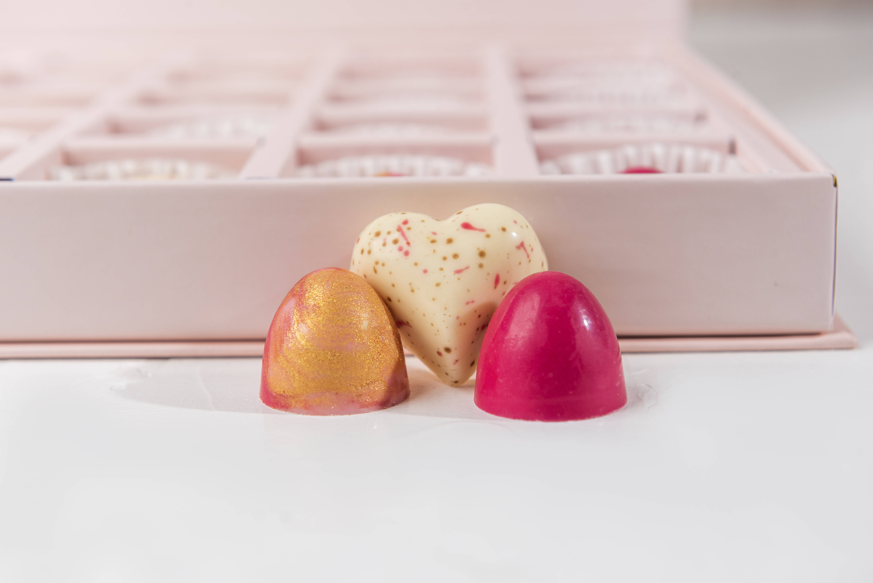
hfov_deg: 28.8
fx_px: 1698
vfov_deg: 19.5
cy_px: 292
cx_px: 436
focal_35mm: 70
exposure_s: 1/160
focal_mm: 70
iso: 100
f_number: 8
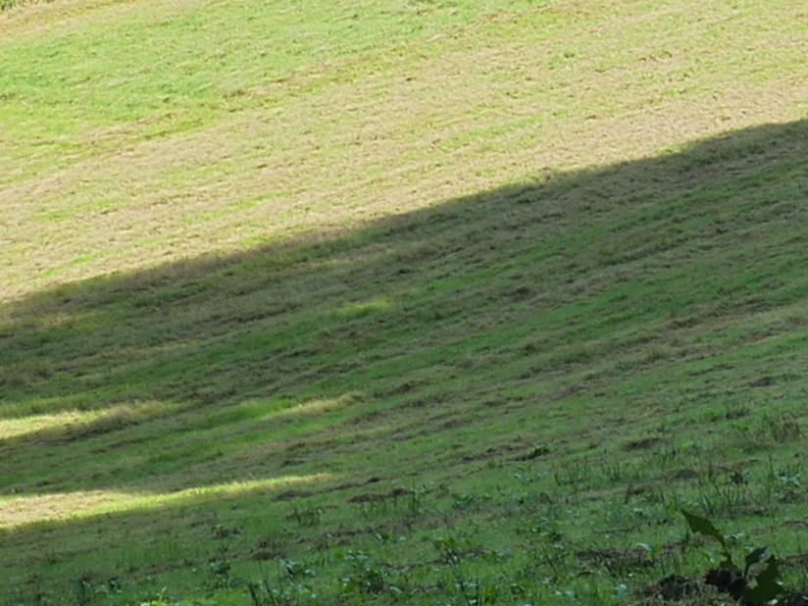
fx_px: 4645
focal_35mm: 199
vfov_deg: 7.4
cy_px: -129
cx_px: 886
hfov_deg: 9.8
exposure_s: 1/400
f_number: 4
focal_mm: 7.1
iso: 100
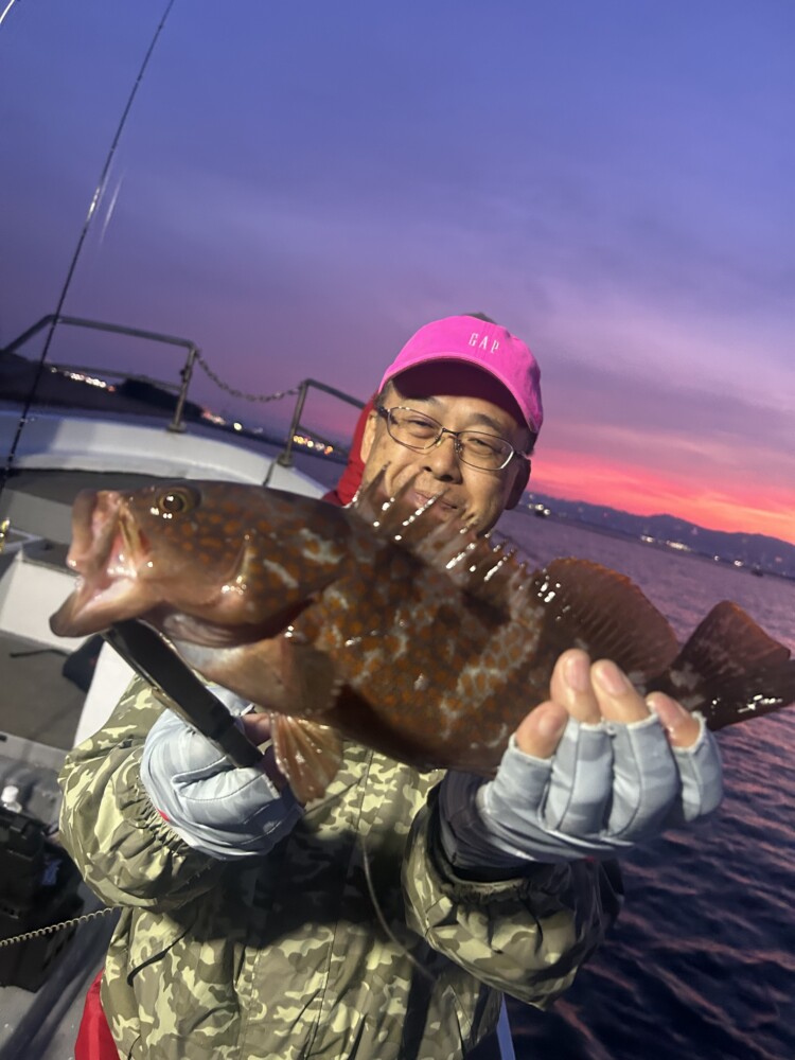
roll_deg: -14.8
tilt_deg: -4.8
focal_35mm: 26
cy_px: 530
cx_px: 398
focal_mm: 5.7
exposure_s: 1/60
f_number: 1.5
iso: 400
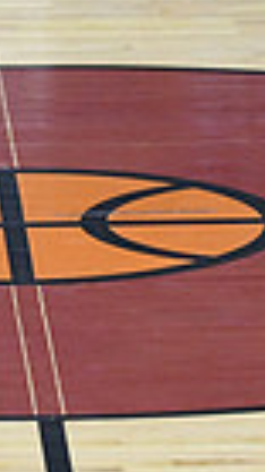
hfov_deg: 1.8
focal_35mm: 656
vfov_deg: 3.3
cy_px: -49
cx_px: -564
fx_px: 8210
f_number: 2.8
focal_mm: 100
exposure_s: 1/400
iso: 3200
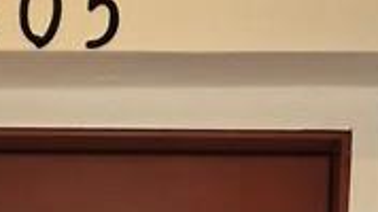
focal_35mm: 108
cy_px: 676
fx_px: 1082
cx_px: 87
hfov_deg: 19.6
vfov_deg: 8.8
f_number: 1.8
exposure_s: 1/120
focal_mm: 5.4
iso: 32
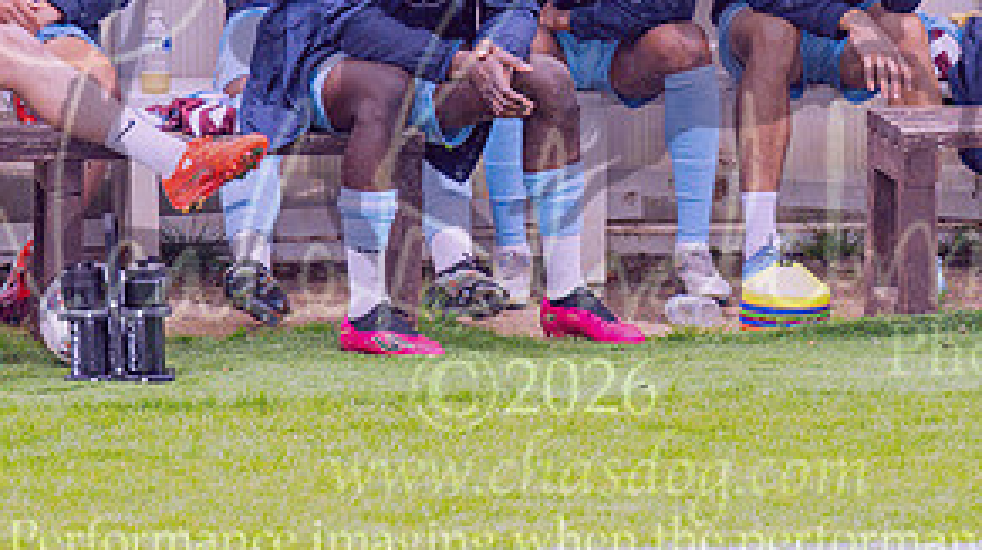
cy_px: -169
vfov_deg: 4.5
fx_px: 6997
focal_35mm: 269
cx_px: 551
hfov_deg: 8.0
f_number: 4
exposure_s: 1/1250
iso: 800
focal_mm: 72
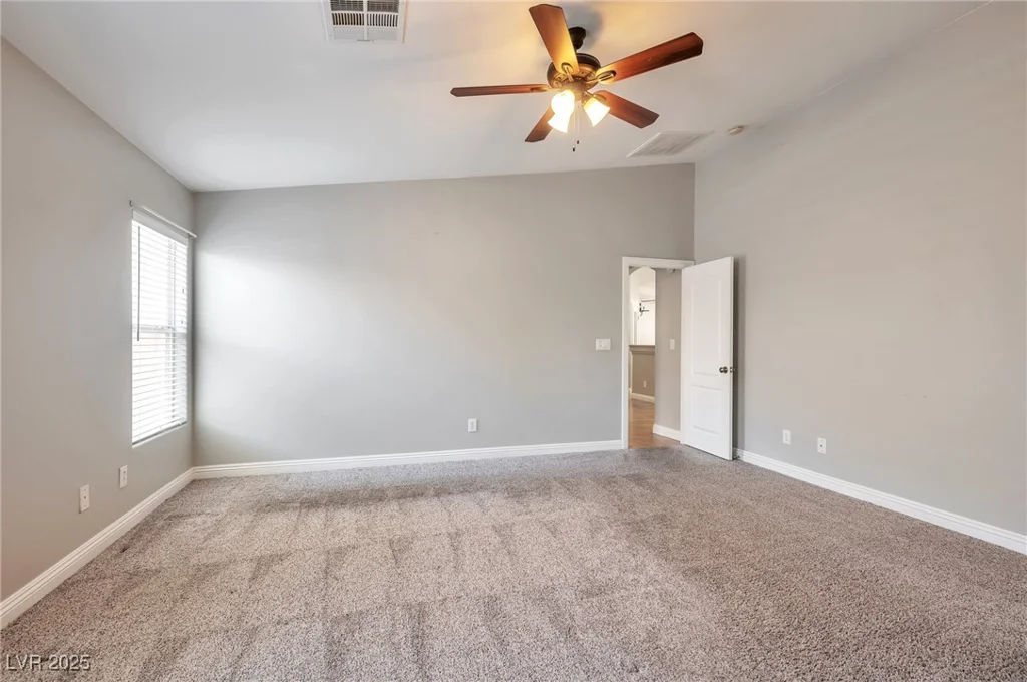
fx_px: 470
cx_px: 514
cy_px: 341
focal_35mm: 16
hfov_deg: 95.1
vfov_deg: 71.9
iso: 400
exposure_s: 1/10
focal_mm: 16.5
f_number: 10
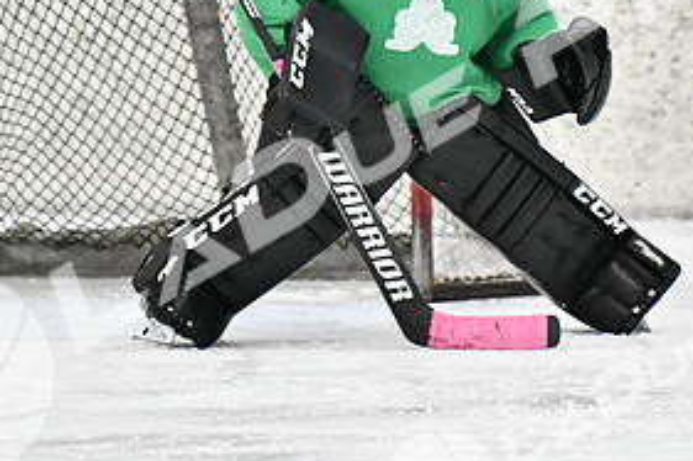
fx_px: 11331
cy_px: 124
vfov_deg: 2.3
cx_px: 380
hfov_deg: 3.5
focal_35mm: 589
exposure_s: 1/1250
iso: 5000
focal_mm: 190
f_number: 2.8
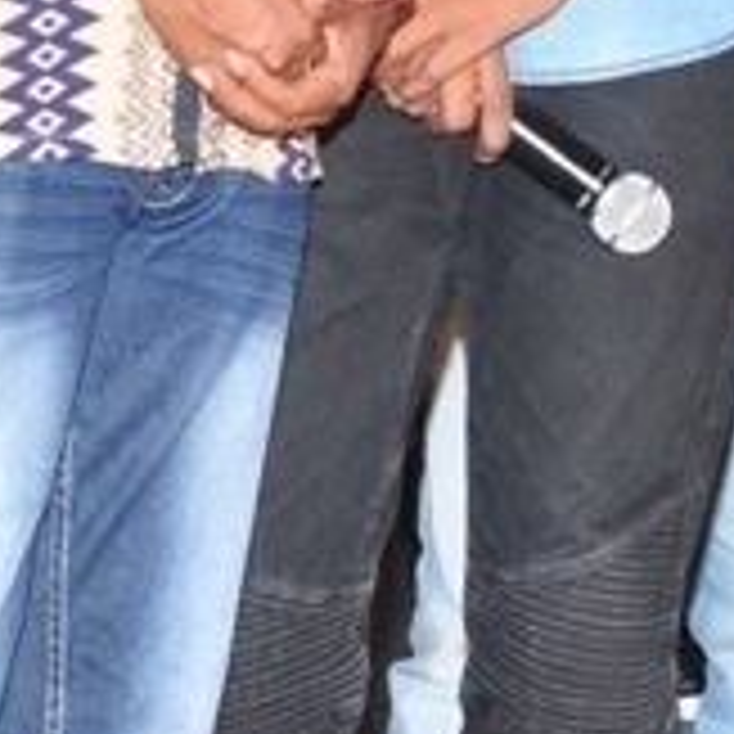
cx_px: 1099
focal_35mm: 219
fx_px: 5254
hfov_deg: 7.8
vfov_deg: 7.9
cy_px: -153
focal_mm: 28
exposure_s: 1/125
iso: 640
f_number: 6.3
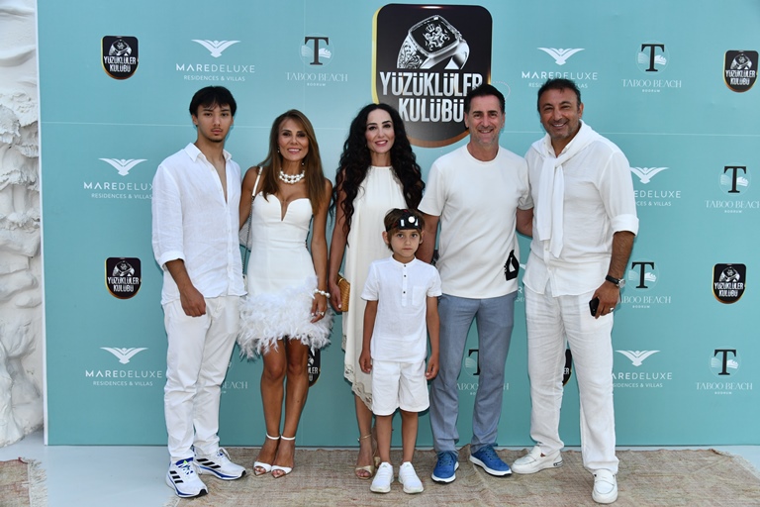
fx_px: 844
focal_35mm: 40
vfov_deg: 33.4
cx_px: 380
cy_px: 254
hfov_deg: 48.5
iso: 1000
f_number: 5.6
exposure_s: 1/160
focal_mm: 40
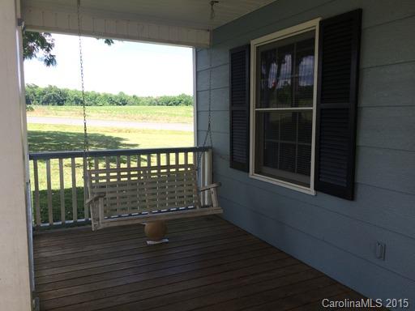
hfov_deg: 61.7
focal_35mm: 29
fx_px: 348
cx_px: 208
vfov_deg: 48.2
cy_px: 156
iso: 32
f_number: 2.2
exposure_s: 1/651
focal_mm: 4.15
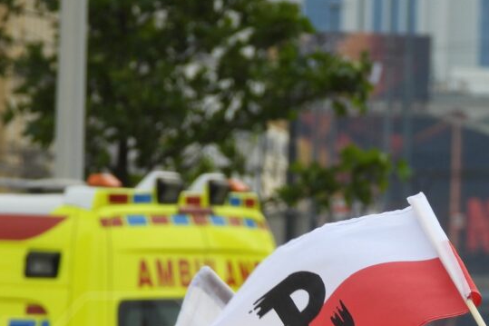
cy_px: 342
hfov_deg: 3.0
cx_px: 446
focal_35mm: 682
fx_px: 9260
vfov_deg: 2.0
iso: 100
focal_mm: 62.1
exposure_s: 1/200
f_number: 4.5
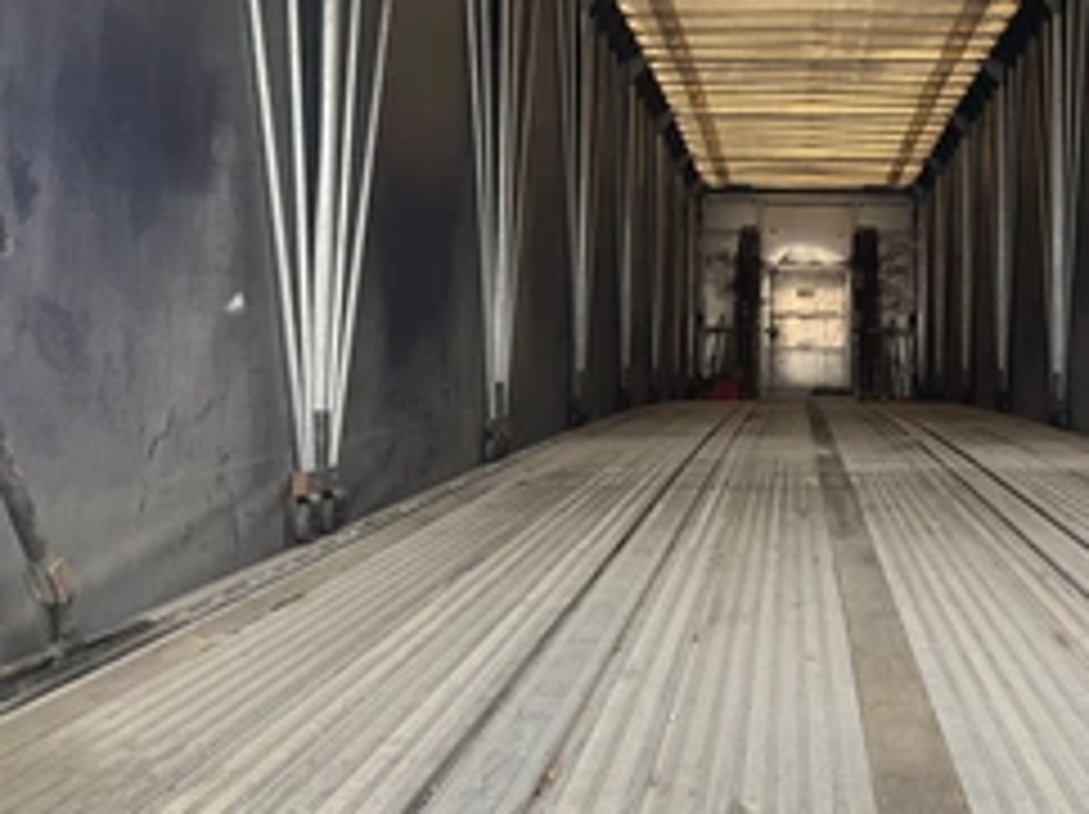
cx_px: 828
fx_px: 1509
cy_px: 274
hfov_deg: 38.6
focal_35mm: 48
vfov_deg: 30.0
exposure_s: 1/122
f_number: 1.8
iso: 32
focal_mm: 3
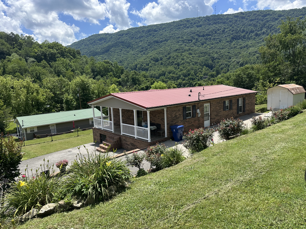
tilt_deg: -8.6
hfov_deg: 71.6
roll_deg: +2.1
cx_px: 153
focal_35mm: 24
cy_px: 114
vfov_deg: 56.8
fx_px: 212
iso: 80
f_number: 1.78
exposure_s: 1/3155
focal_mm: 6.86
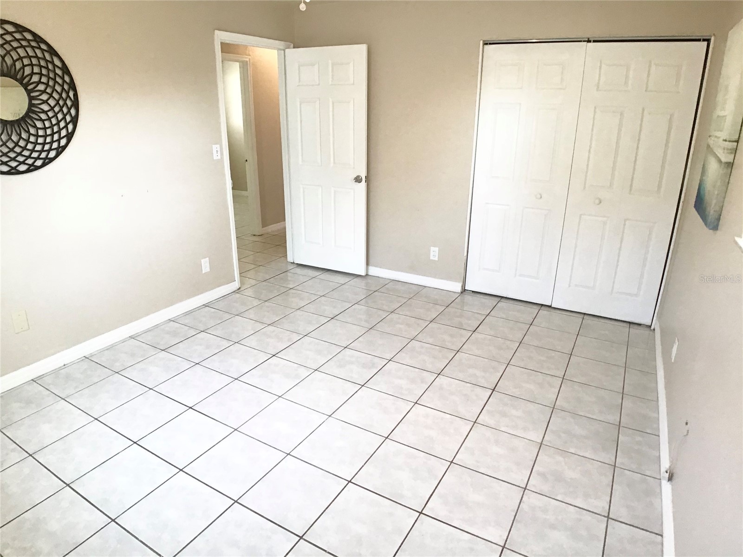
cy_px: 278
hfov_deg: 58.4
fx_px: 665
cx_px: 372
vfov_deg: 45.4
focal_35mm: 31
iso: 80
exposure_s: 1/30
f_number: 2.4
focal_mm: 3.3
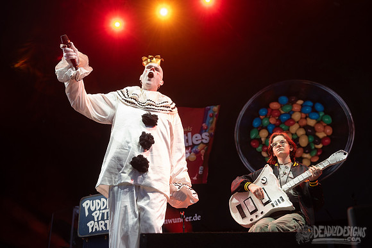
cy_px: 124
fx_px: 434
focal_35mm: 42
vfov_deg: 31.9
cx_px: 186
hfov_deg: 46.4
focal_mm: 42
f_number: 5
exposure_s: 1/500
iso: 640
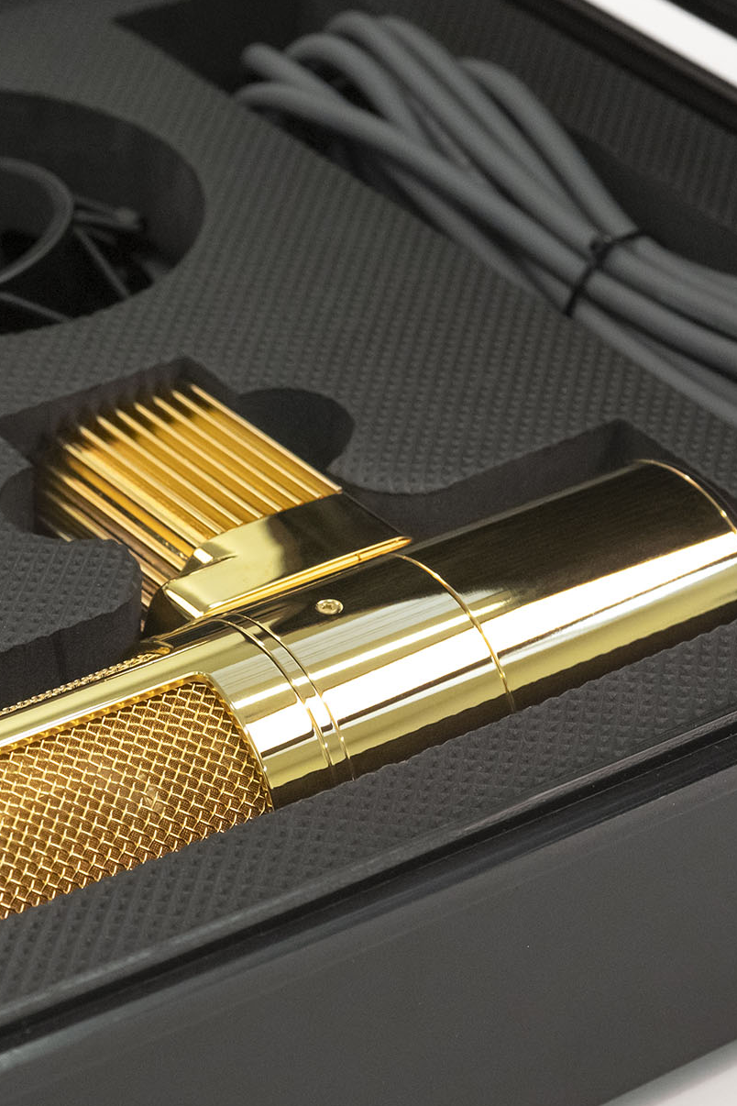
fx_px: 3562
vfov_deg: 17.6
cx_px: 230
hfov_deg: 11.8
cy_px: 539
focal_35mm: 116
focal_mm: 56
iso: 8000
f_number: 10
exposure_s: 1/125
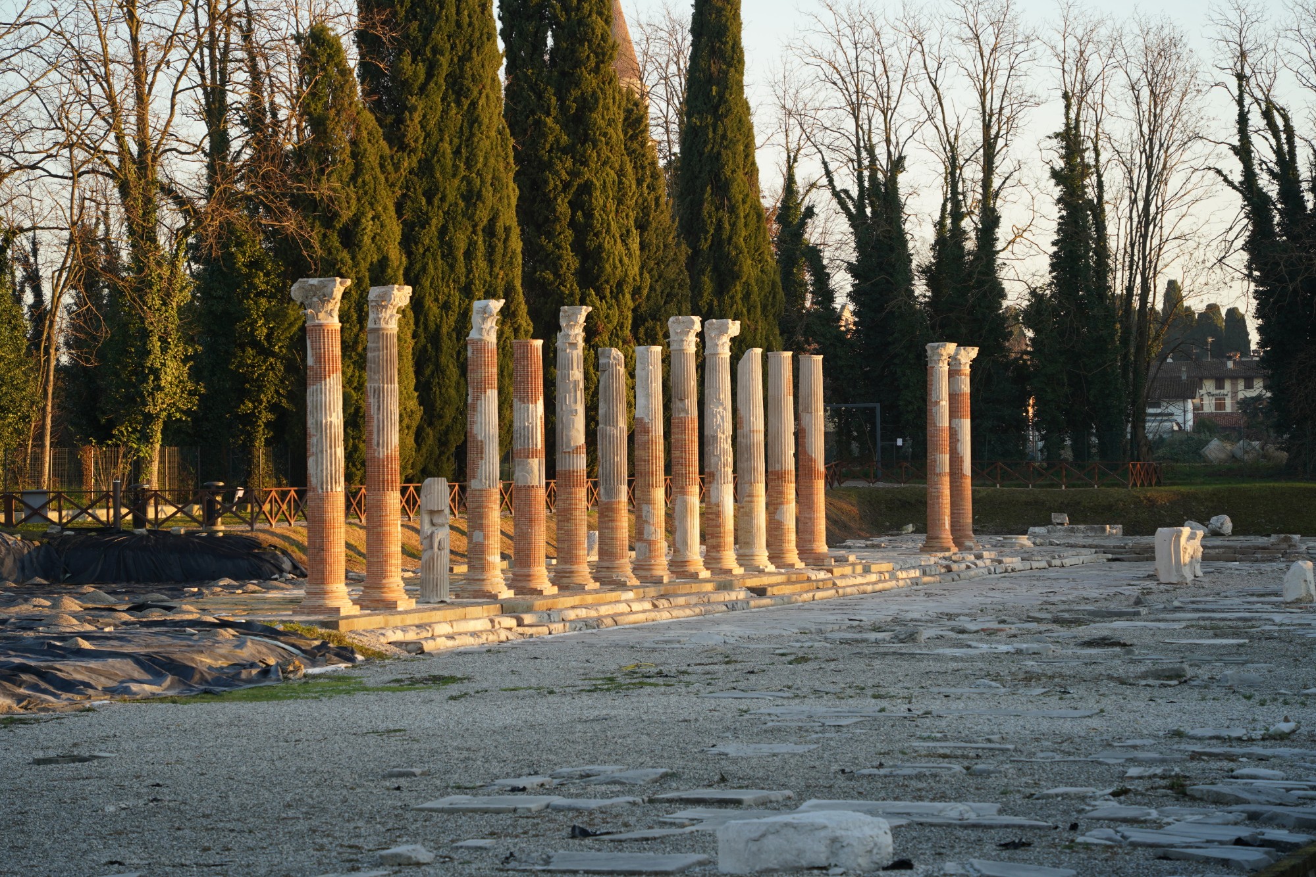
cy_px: 438
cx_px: 658
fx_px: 3985
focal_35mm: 109
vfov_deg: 12.6
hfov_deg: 18.8
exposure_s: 1/160
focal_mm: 109
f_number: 4.5
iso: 160
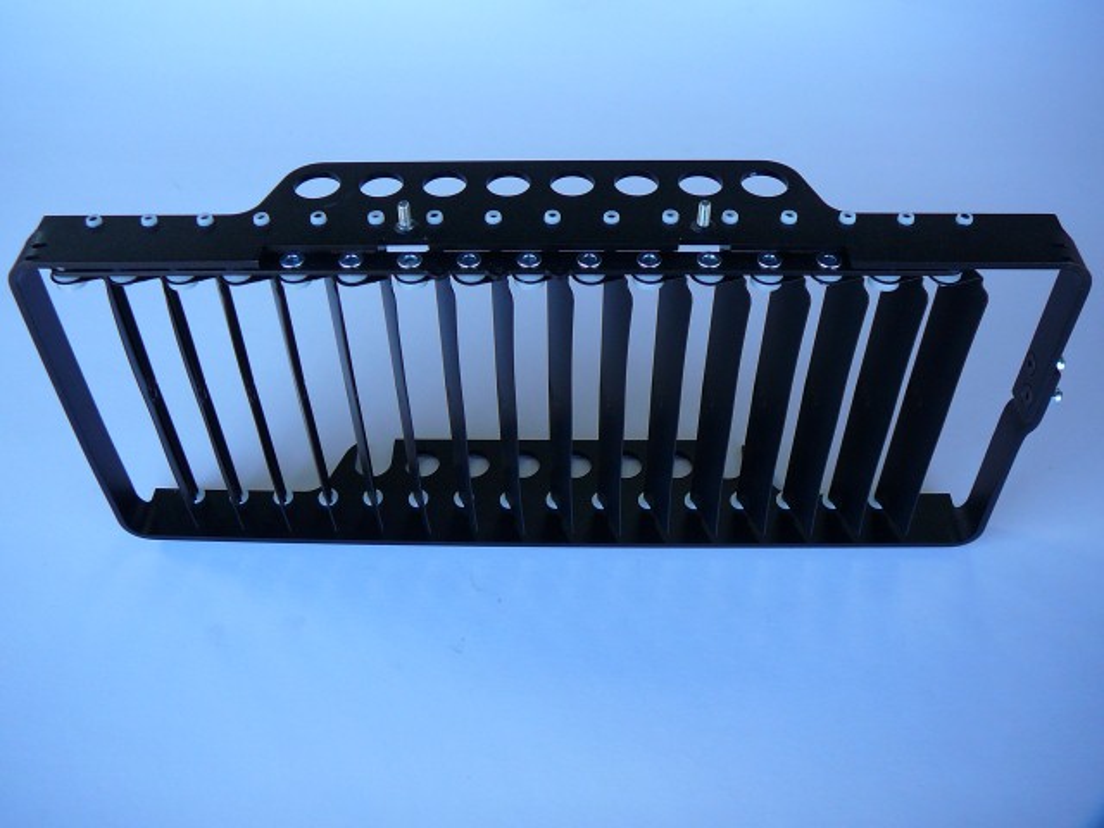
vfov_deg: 40.7
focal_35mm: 35
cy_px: 414
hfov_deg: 52.6
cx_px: 552
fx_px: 1116
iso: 80
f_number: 2.8
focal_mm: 5.2
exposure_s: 1/125
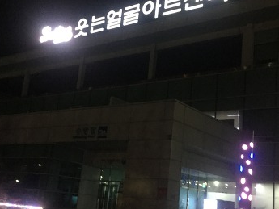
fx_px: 395
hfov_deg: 38.9
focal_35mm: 49
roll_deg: -6.8
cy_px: 112
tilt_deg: +13.7
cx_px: 146
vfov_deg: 29.7
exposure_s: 1/15
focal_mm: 4.15
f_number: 2.2
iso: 320
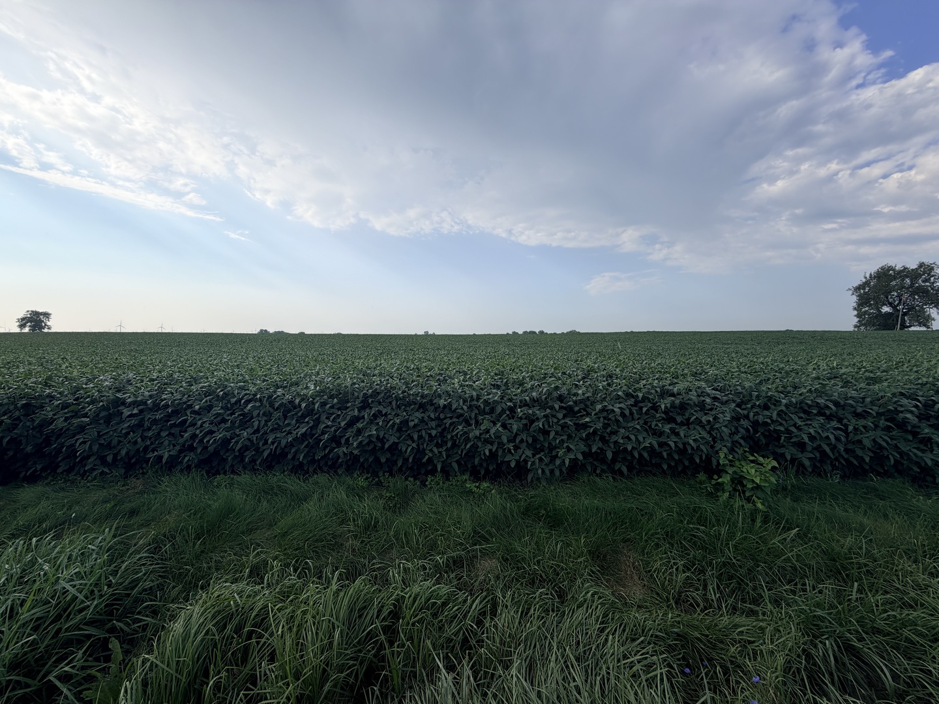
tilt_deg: -2.2
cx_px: 470
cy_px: 352
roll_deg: +0.9
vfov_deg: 85.7
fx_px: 380
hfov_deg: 102.1
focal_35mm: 14
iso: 20
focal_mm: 2.22
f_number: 2.2
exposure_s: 1/928
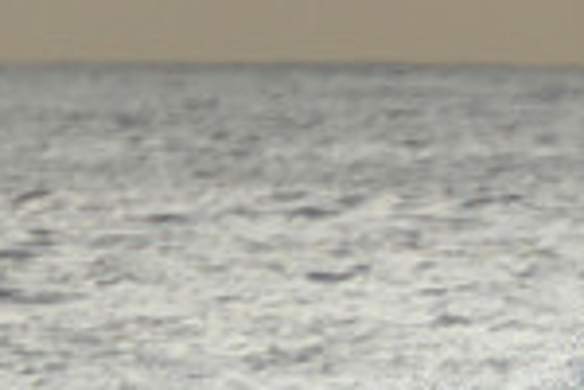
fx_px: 34567
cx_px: 1058
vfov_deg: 0.6
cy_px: 685
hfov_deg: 1.0
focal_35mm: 2131
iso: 720
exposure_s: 1/2000
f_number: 5.6
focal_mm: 400
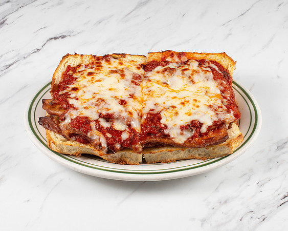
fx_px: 554
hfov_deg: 29.1
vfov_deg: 23.5
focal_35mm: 65
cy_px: 117
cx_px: 141
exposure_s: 1/250
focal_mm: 50
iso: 200
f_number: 11
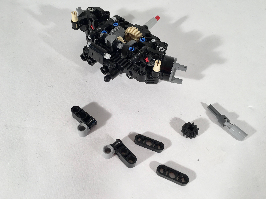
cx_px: 135
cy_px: 97
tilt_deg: -51.4
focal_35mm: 30
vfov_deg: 46.8
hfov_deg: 60.0
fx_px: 231
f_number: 2.2
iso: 25
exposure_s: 1/60
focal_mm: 4.15
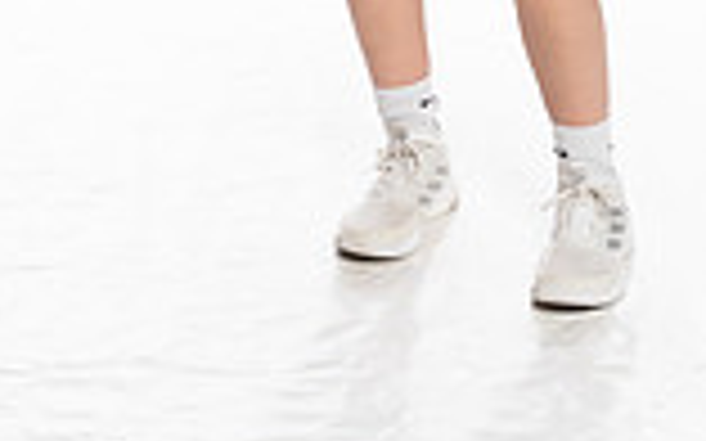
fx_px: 2808
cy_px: -540
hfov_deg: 14.3
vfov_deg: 8.4
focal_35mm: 146
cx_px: 477
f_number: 8
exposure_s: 1/250
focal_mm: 50
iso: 400
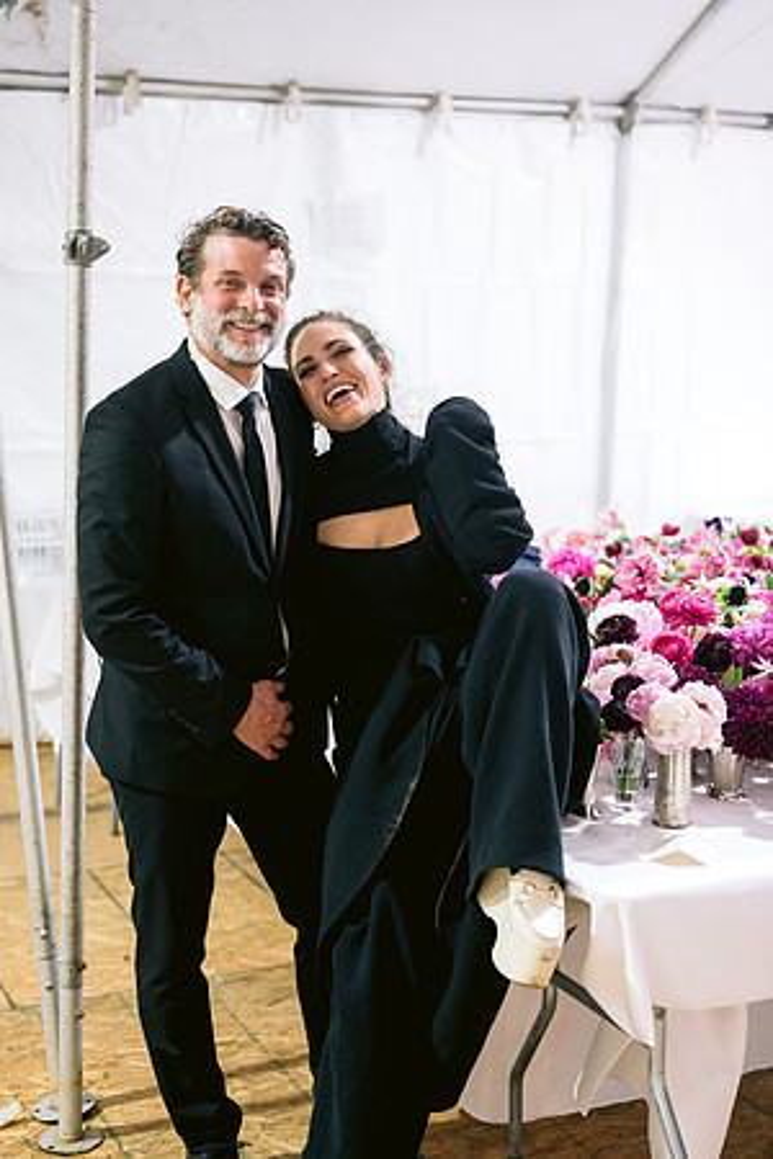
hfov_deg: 27.0
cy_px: 580
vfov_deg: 39.6
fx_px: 1610
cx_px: 386
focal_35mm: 50
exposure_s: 1/160
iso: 800
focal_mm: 50
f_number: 2.5
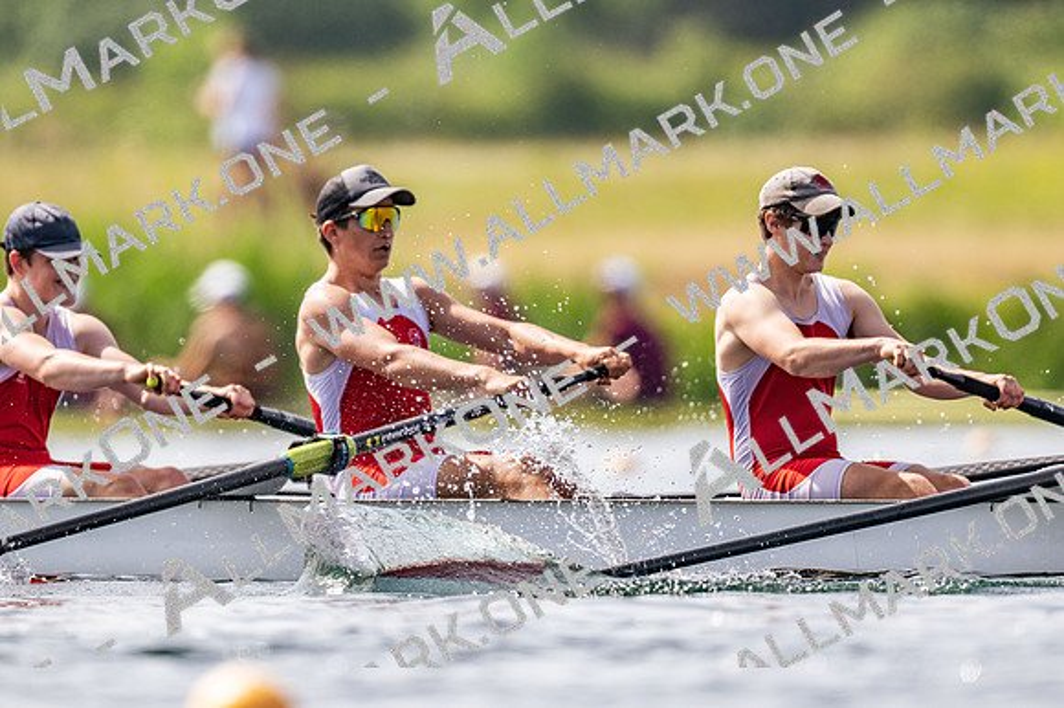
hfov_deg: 2.3
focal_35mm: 900
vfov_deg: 1.5
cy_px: 354
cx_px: 532
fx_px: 26584
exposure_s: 1/2500
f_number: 4
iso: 200
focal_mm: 600
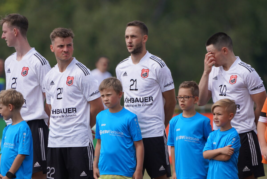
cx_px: 134
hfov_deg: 2.3
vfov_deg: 1.5
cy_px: 90
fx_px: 6680
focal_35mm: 900
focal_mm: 600
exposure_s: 1/500
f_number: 6.3
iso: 160
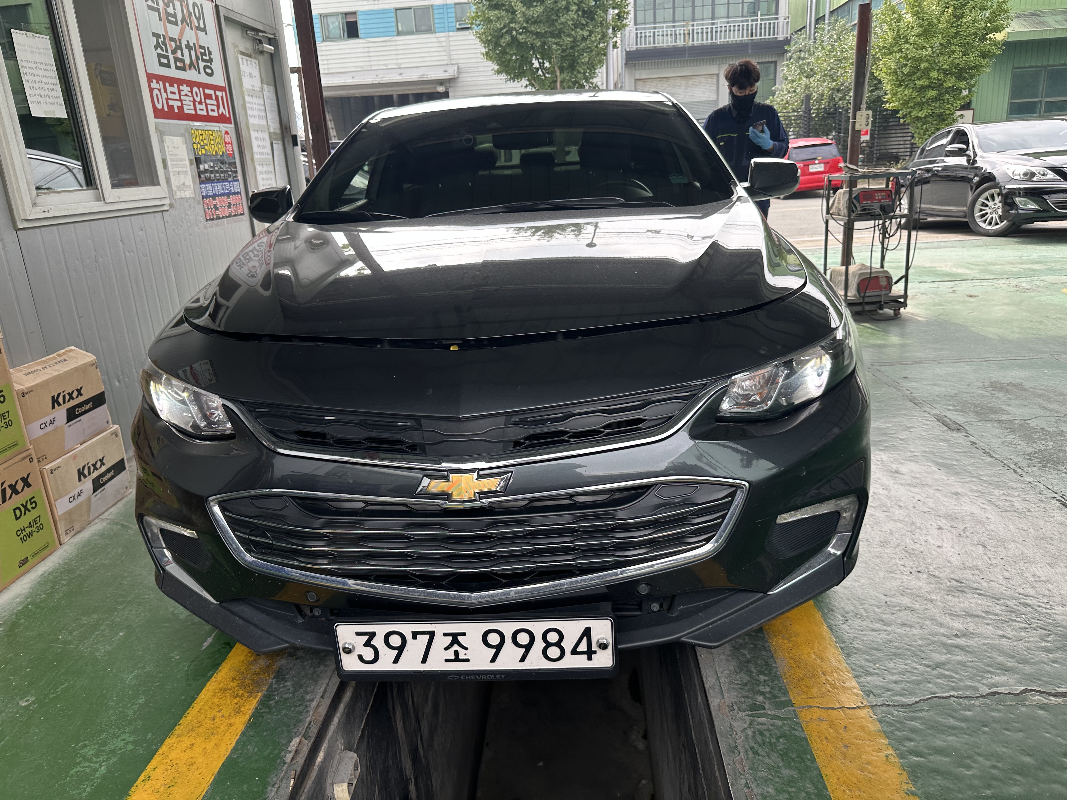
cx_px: 534
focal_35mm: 24
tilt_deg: -13.6
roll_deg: +1.6
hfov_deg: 71.6
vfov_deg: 56.8
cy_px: 400
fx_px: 740
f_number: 1.78
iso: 80
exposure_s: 1/343
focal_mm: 6.86
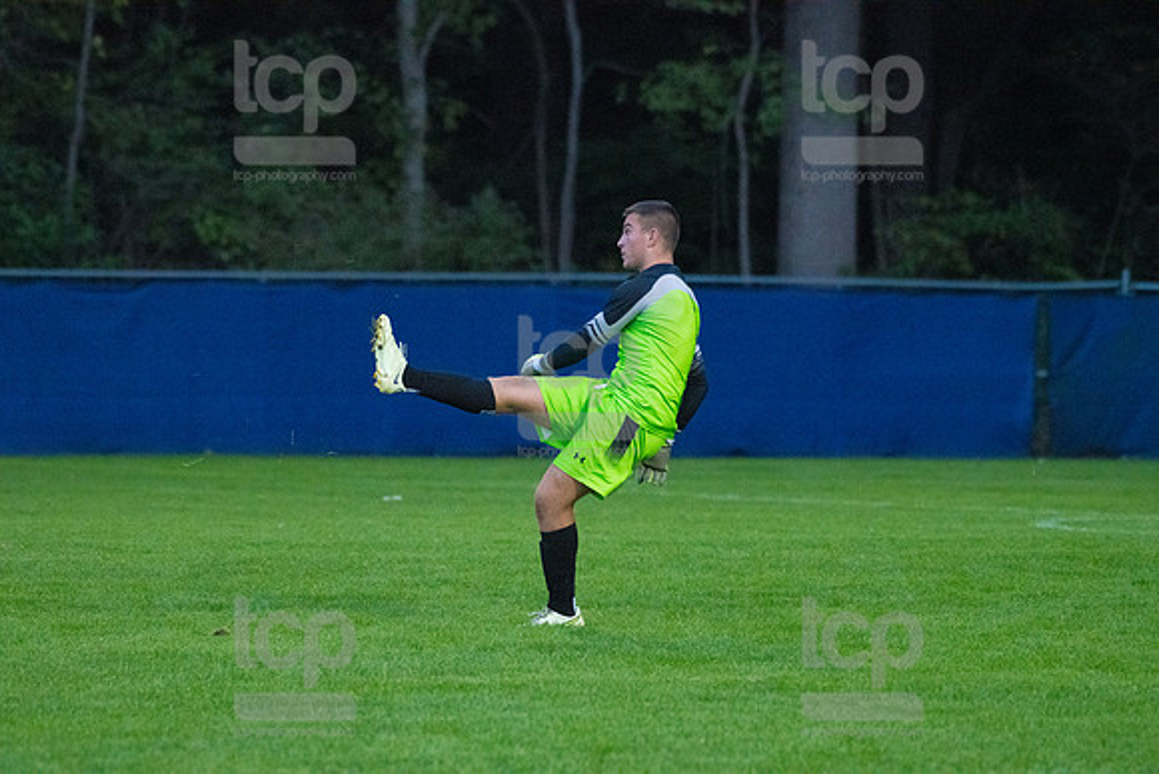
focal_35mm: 260
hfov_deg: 7.9
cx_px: 580
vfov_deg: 5.3
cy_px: 387
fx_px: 8372
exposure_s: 1/2000
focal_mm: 260
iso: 6400
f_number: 5.6
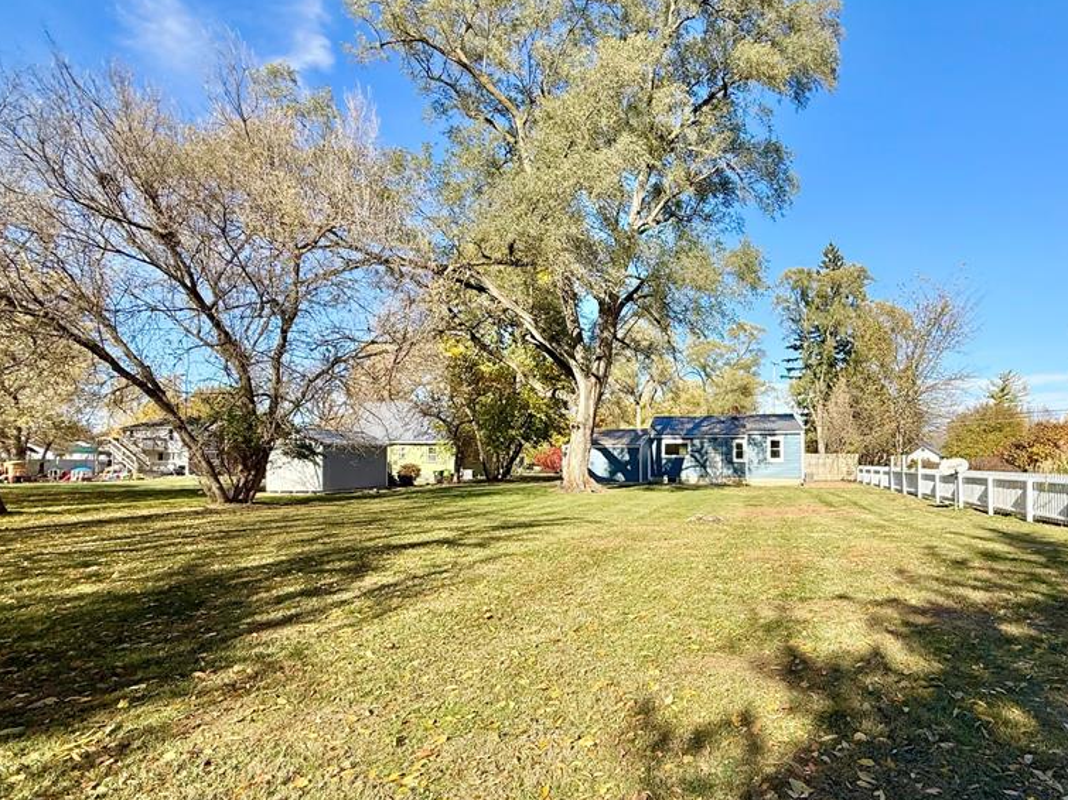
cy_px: 448
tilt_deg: +4.4
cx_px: 671
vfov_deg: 68.4
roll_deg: +0.0
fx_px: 586
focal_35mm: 19
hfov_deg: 83.0
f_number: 2.2
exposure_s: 1/1312
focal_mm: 2.22
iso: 50
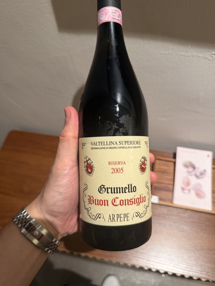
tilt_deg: -57.7
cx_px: 108
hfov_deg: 56.8
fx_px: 199
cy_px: 143
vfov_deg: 71.6
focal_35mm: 24
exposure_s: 1/50
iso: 250
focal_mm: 6.76
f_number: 1.78
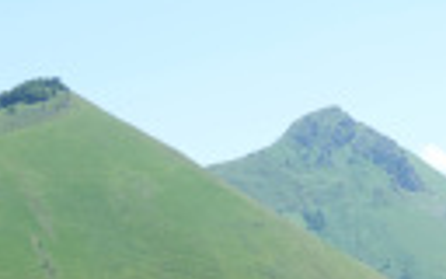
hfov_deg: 15.0
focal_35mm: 136
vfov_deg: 9.5
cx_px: 477
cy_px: 337
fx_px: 1653
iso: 125
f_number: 5.6
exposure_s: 1/250
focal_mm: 12.76
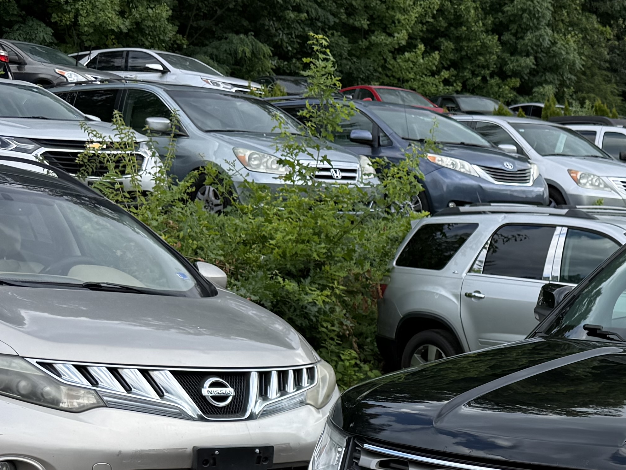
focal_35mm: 69
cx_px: 777
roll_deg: +1.1
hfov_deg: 25.0
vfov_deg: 20.5
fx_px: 1248
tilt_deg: -10.8
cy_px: 497
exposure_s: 1/1553
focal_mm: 6.76
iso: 80
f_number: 1.78
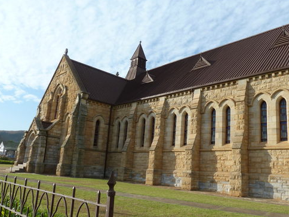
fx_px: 259
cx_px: 173
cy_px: 117
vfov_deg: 45.4
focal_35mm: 31
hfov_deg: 57.9
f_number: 4
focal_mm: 4.1
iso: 80
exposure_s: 1/400
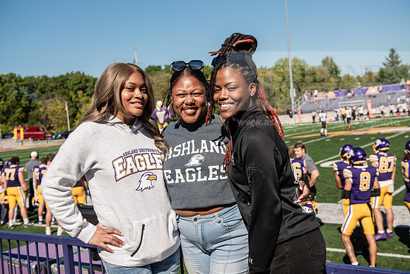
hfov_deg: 44.5
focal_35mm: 44
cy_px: 137
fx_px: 501
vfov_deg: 30.5
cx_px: 205
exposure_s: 1/800
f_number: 5
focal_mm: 44
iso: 125
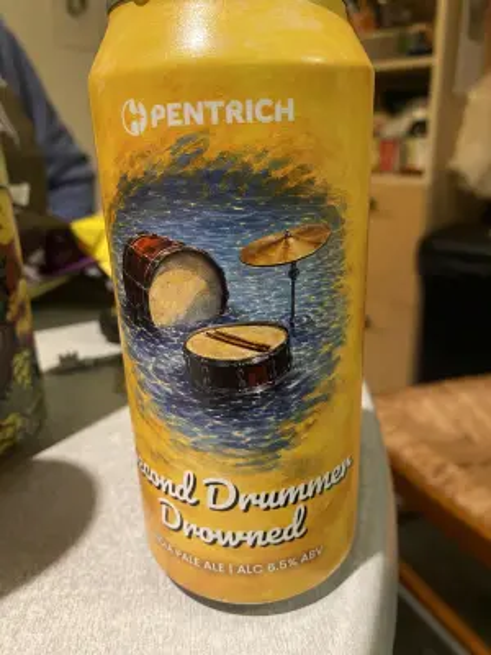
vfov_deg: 69.4
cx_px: 246
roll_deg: +1.8
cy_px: 328
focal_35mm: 25
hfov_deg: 54.9
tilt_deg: -20.2
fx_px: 473
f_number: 1.8
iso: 500
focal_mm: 4.25
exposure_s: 1/33
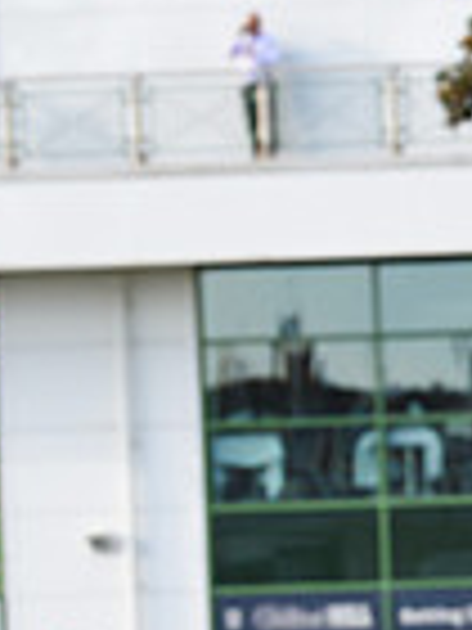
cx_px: 1236
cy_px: 619
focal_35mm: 462
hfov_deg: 3.2
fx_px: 8399
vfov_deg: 4.3
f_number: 6.3
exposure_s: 1/400
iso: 400
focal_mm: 116
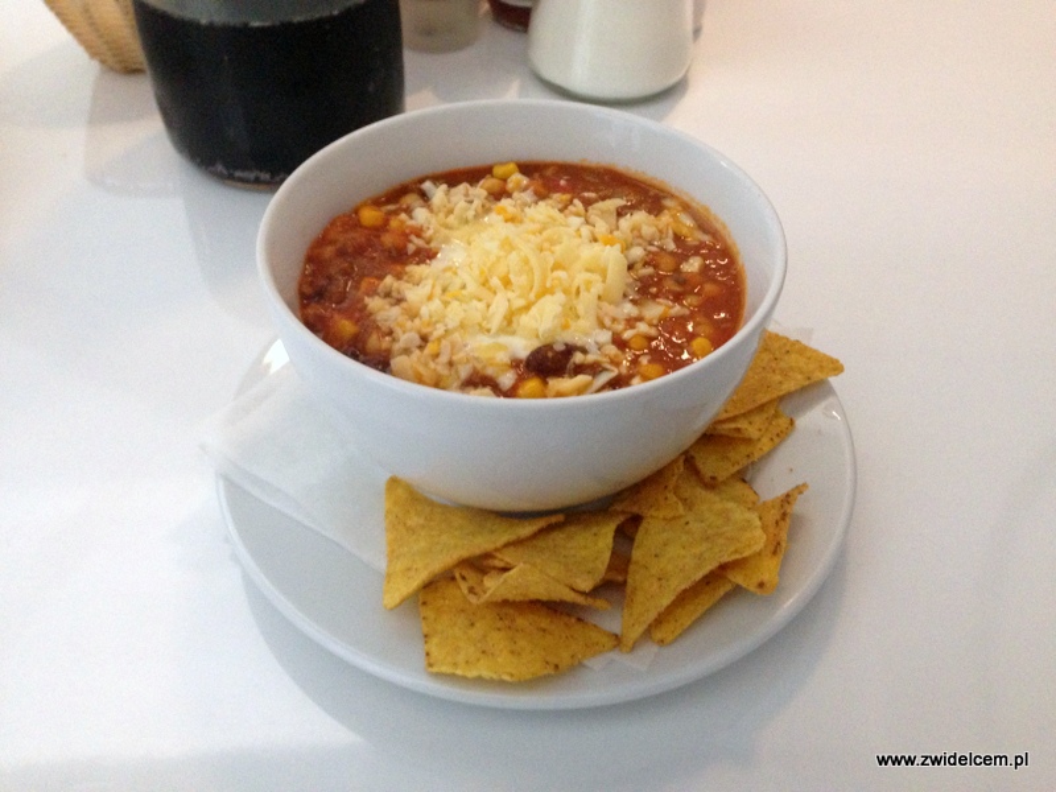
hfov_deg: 55.4
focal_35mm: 33
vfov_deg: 42.9
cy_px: 396
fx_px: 1007
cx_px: 528
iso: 400
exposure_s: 1/20
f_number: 2.4
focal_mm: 4.13
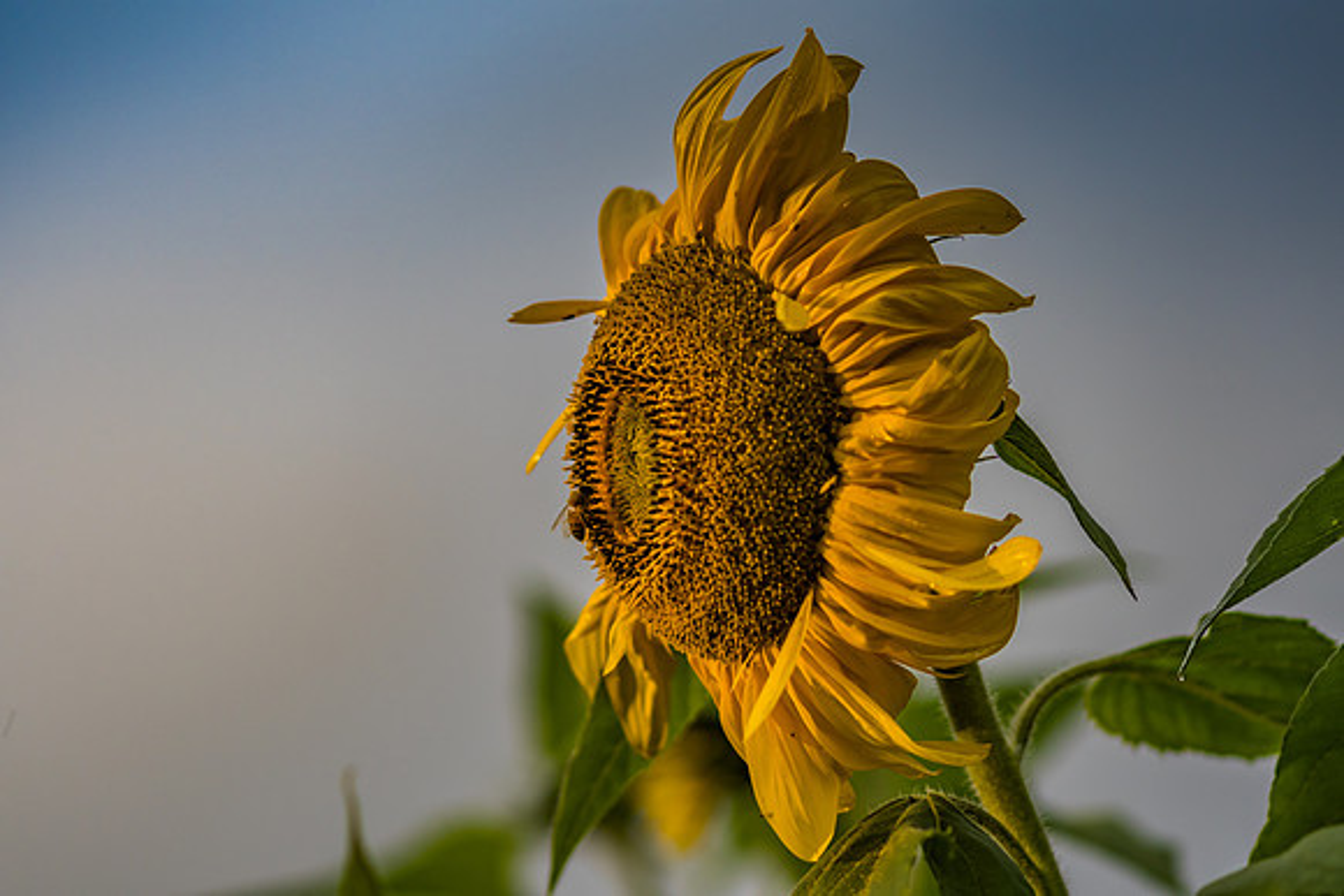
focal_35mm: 157
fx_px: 5862
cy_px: 448
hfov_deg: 13.1
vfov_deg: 8.7
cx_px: 672
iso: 400
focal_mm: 105
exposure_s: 1/500
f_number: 4
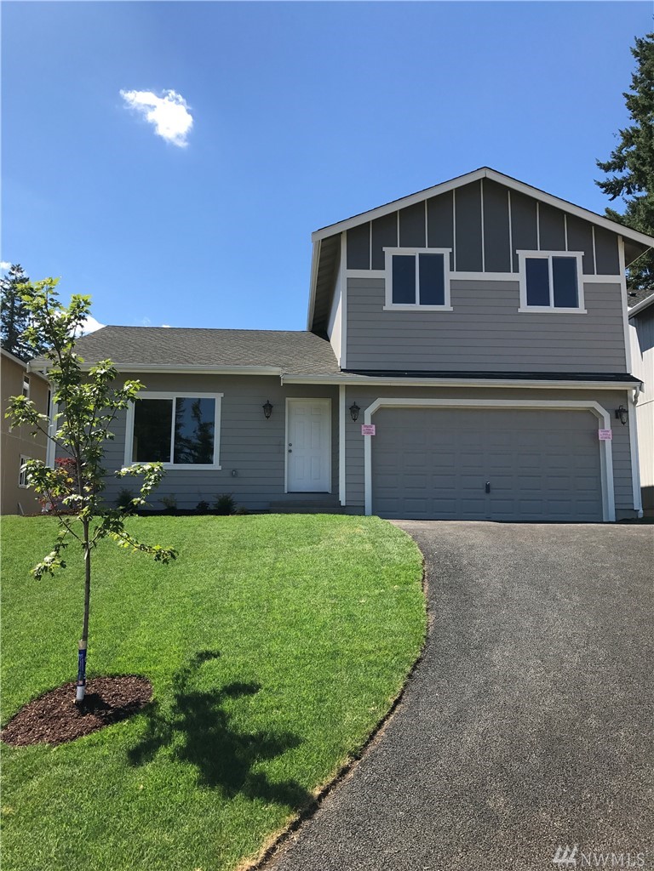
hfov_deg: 49.7
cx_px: 327
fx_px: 705
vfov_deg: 63.4
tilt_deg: +8.0
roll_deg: -0.9
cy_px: 436
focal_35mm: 28
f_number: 1.8
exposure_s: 1/1597
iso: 20
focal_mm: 3.99
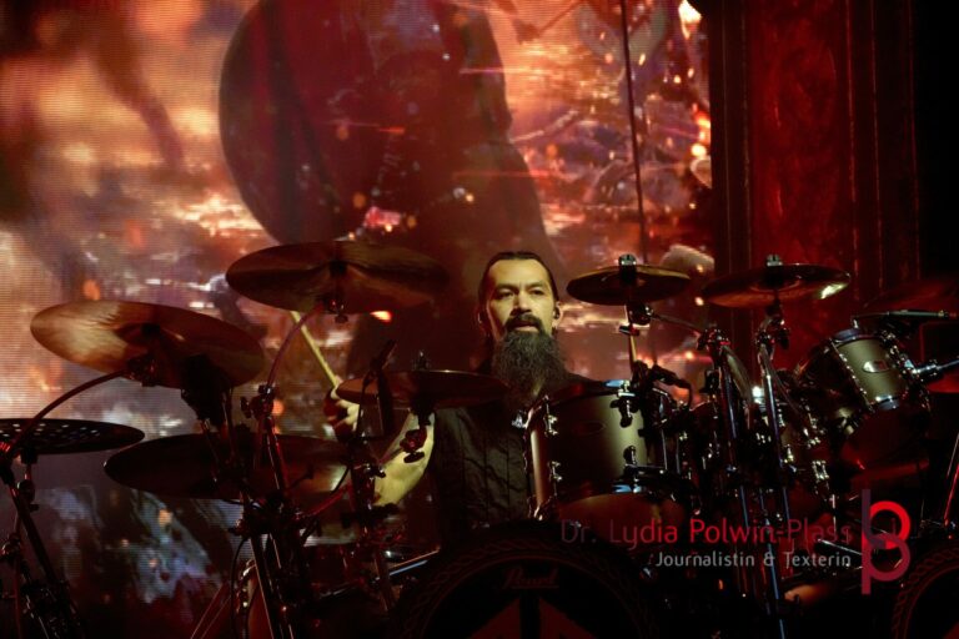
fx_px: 5274
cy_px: 320
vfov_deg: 6.9
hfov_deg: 10.4
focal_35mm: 198
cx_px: 480
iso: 6400
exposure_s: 1/250
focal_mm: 132
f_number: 5.6
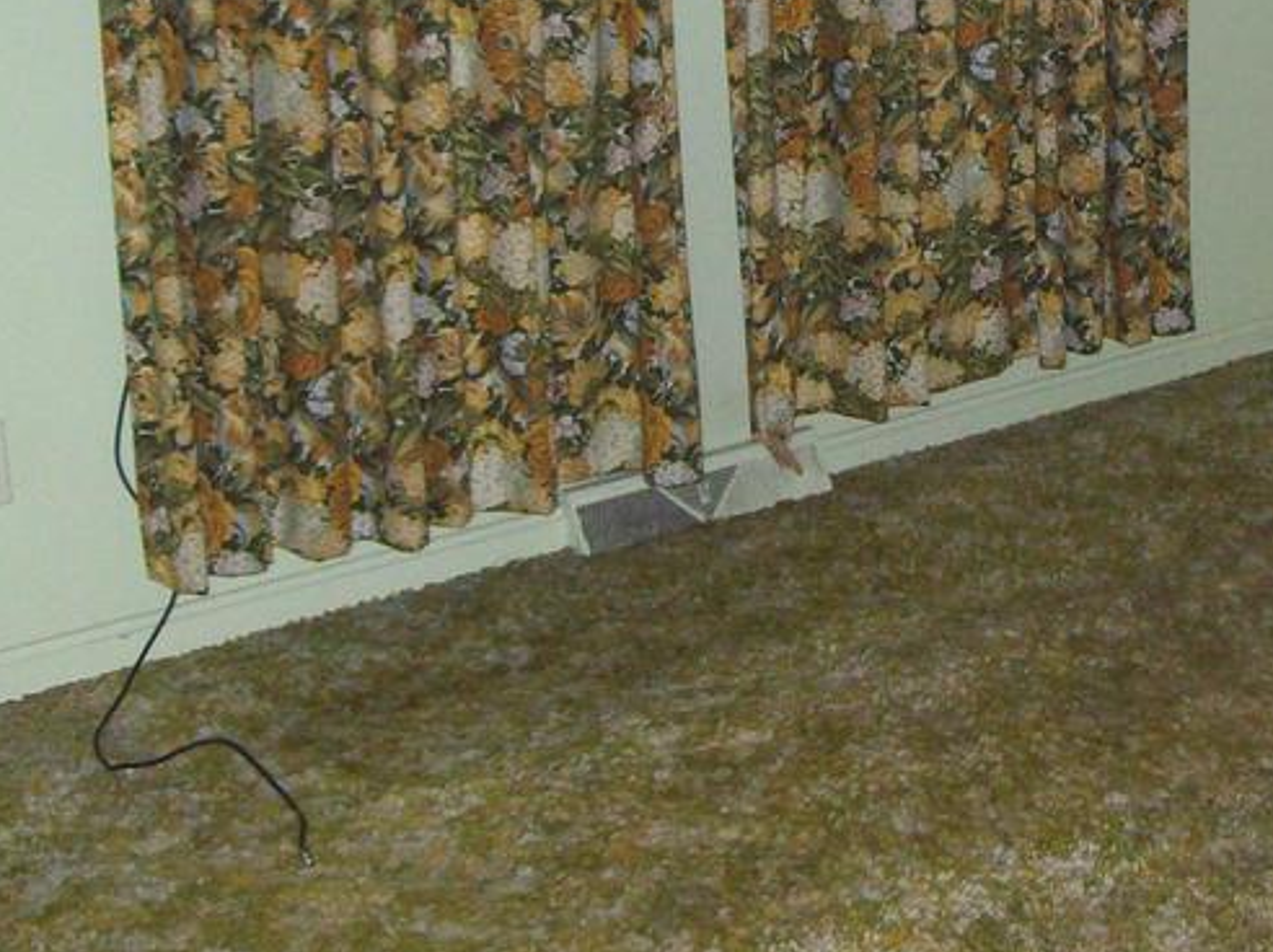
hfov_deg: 25.5
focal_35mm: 75
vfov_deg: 19.4
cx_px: 1025
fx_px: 2755
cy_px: 213
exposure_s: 1/64
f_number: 2.7
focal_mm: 6
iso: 200
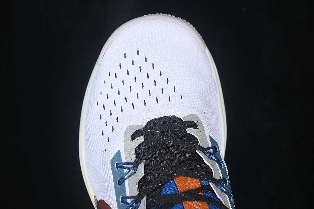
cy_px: 104
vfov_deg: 18.2
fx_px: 654
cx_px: 157
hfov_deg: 27.0
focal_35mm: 75
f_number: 7.1
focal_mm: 50
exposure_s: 1/80
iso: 160
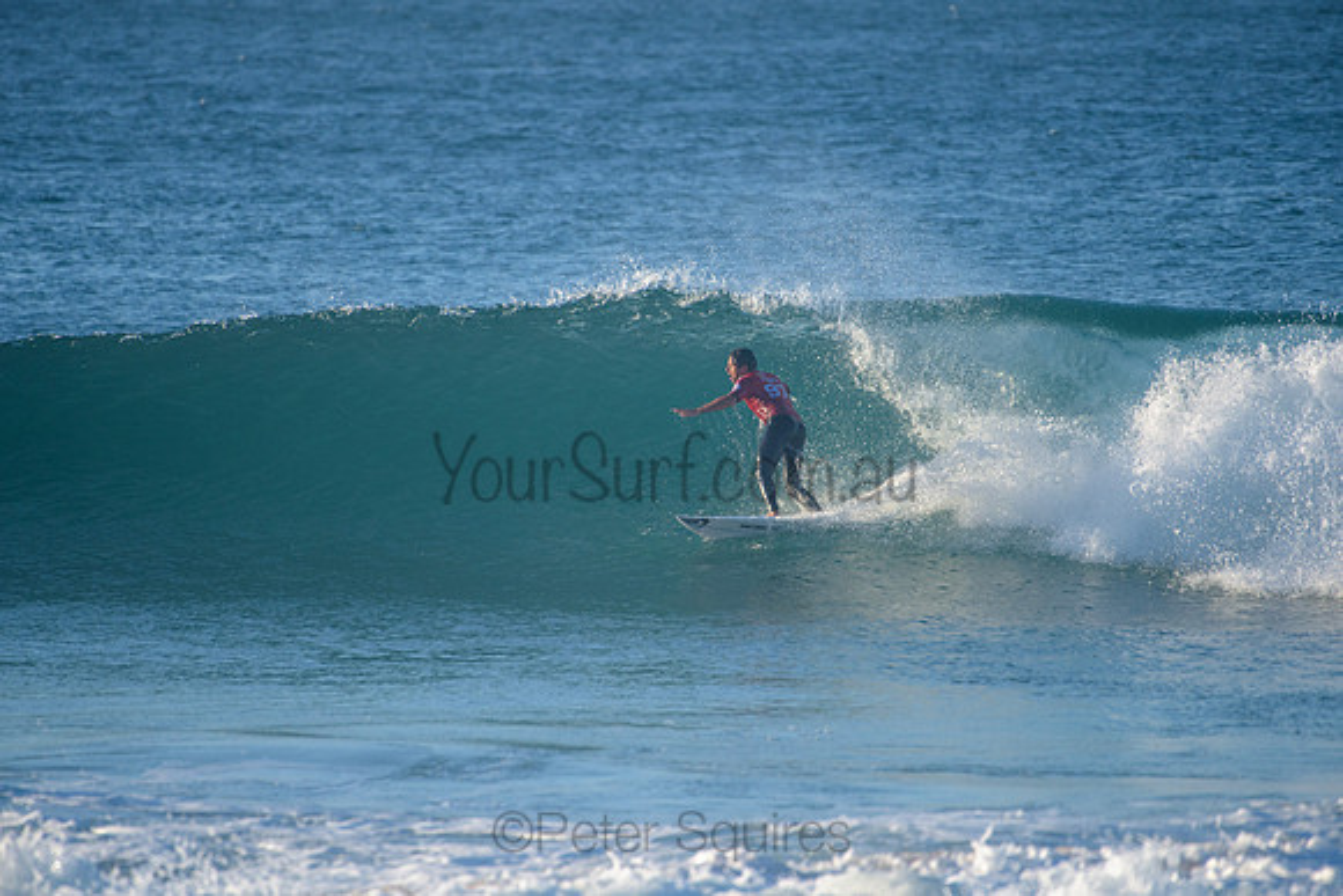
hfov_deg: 3.8
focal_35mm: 540
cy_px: 427
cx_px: 673
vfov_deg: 2.5
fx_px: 20137
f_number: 5.6
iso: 500
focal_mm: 500
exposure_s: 1/2000
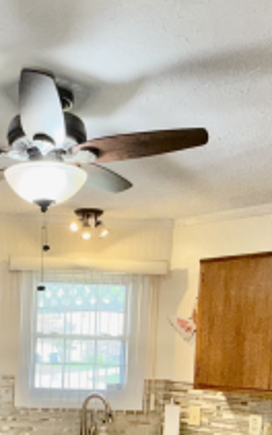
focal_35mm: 47
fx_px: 557
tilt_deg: -4.7
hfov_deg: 26.5
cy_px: 392
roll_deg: -1.6
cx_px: 28
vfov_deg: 39.5
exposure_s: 1/60
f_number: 2.2
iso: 50
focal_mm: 2.22
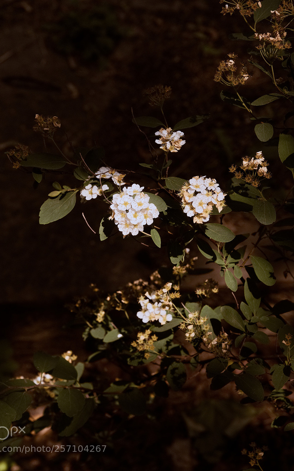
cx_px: 129
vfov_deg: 24.4
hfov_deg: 15.4
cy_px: 236
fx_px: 1090
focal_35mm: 85
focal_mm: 40
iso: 800
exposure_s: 1/1300
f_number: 6.3
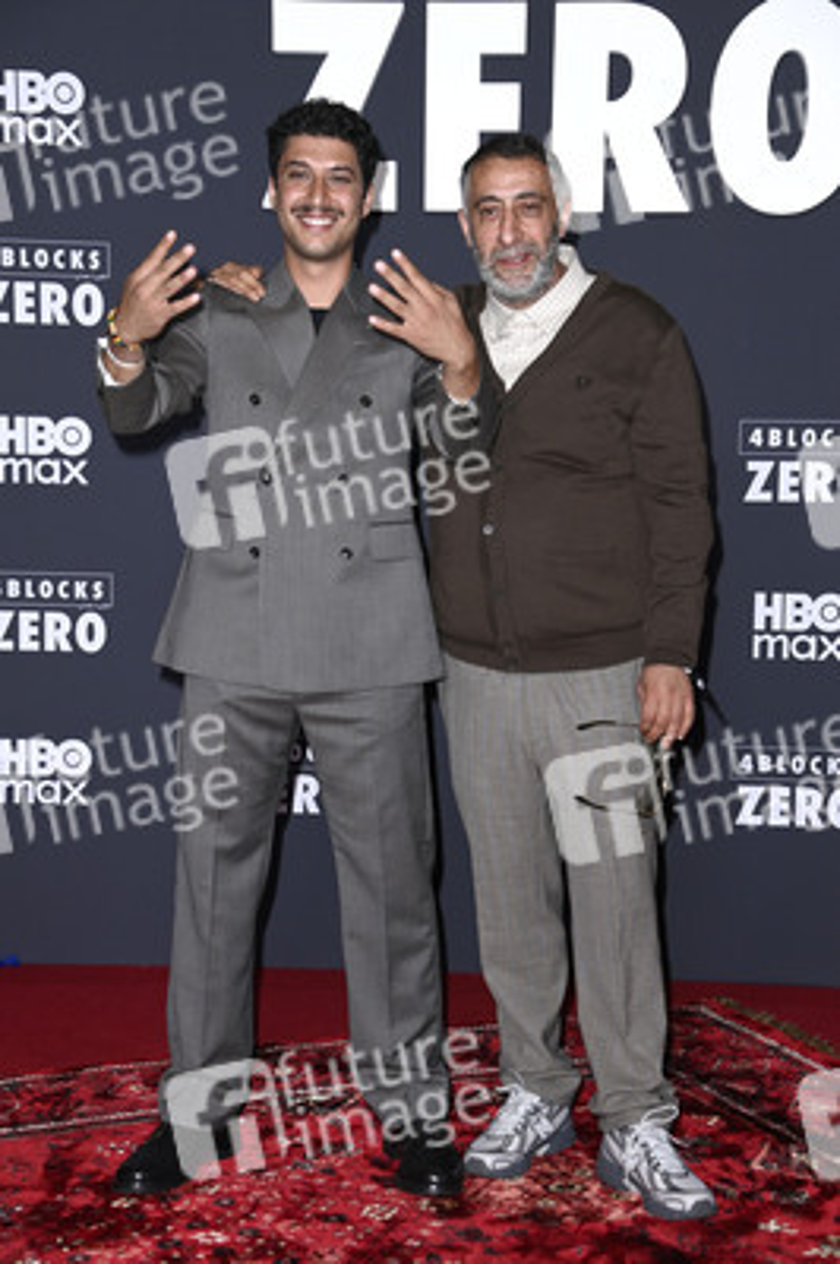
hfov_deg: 18.9
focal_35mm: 72
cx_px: 420
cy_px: 632
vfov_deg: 28.1
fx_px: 2524
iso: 1000
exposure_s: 1/250
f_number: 5.6
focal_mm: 72
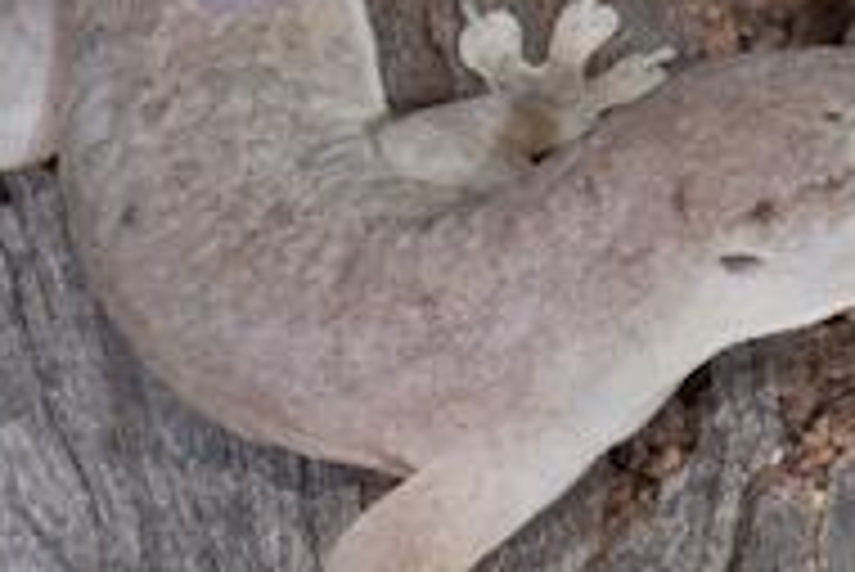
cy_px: 133
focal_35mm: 414
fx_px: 9847
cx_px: 153
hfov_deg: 5.0
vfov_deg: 3.3
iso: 100
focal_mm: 105
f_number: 32
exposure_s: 1/125
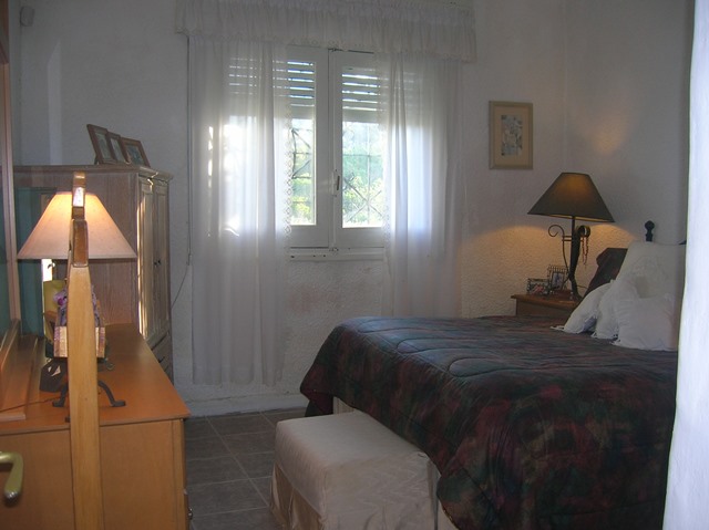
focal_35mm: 34
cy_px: 265
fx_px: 696
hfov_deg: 54.0
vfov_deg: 41.7
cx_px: 354
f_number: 2.9
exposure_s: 1/30
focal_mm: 5.7
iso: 50
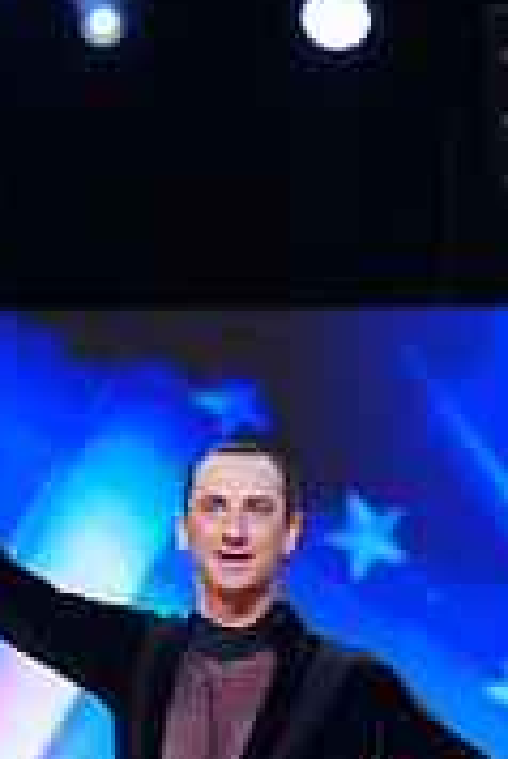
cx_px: 502
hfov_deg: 6.4
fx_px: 4542
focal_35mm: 215
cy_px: 934
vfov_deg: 9.4
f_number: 2
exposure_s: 1/400
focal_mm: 66
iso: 200
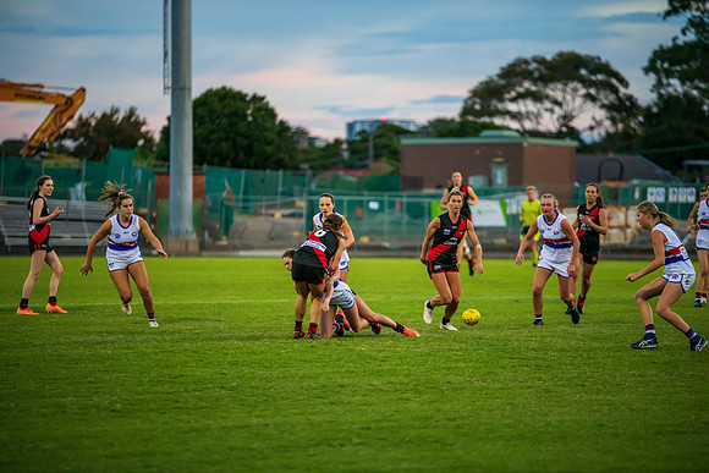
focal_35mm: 200
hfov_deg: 10.3
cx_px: 354
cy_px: 236
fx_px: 3940
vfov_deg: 6.9
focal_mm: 200
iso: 1600
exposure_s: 1/1000
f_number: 2.8
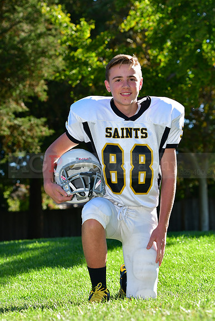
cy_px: 160
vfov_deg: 17.5
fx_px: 1047
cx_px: 108
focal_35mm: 117
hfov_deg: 11.7
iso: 400
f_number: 4.5
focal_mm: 78
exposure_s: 1/1250
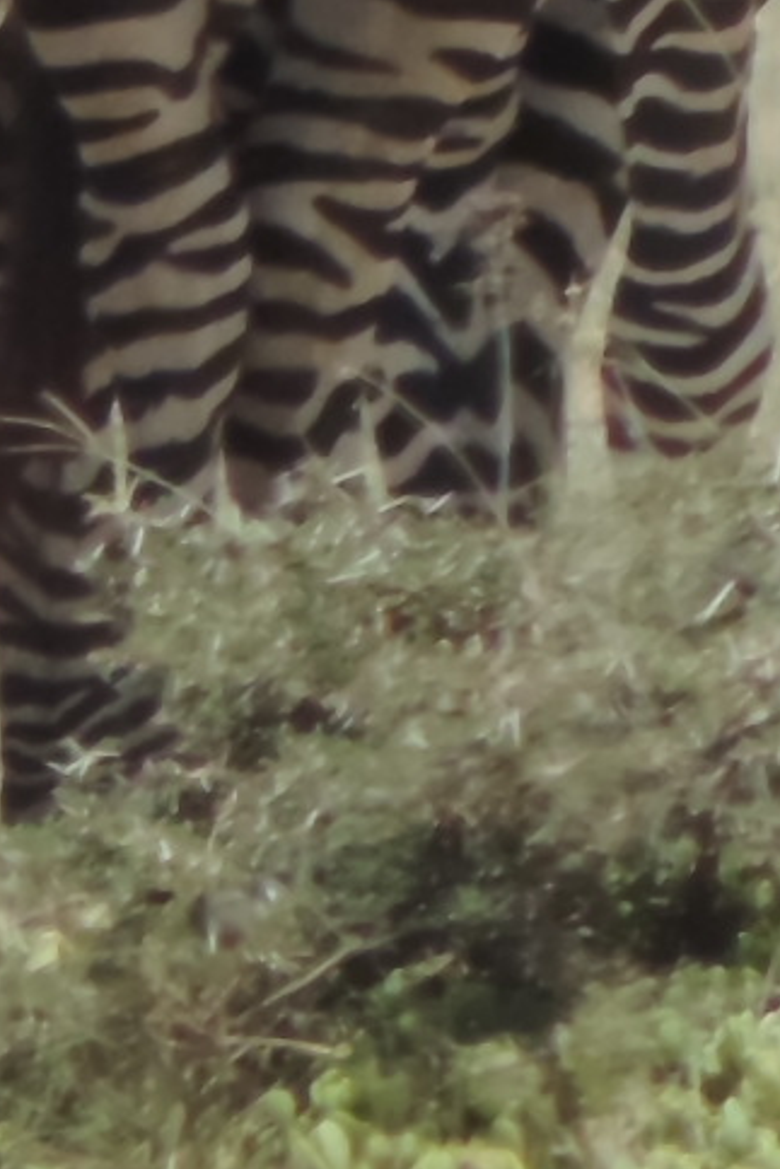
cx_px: 1669
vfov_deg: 0.4
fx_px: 182310
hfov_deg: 0.2
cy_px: -1147
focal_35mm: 5614
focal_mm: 142.6
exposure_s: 1/500
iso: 125
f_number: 5.2
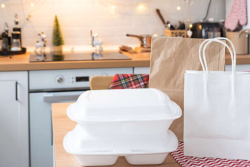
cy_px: 40
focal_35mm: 58
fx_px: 403
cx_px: 133
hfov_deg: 34.5
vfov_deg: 23.1
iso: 160
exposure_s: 1/10
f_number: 4
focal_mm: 23.5
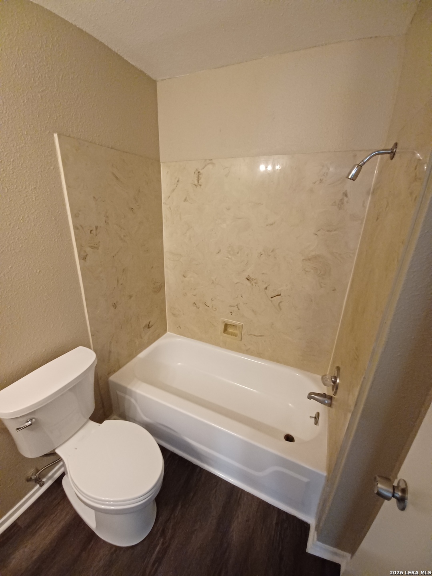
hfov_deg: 89.9
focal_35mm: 13
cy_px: 288
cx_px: 216
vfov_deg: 106.2
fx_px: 216
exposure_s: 1/24
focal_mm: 1.42
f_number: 2.2
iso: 250
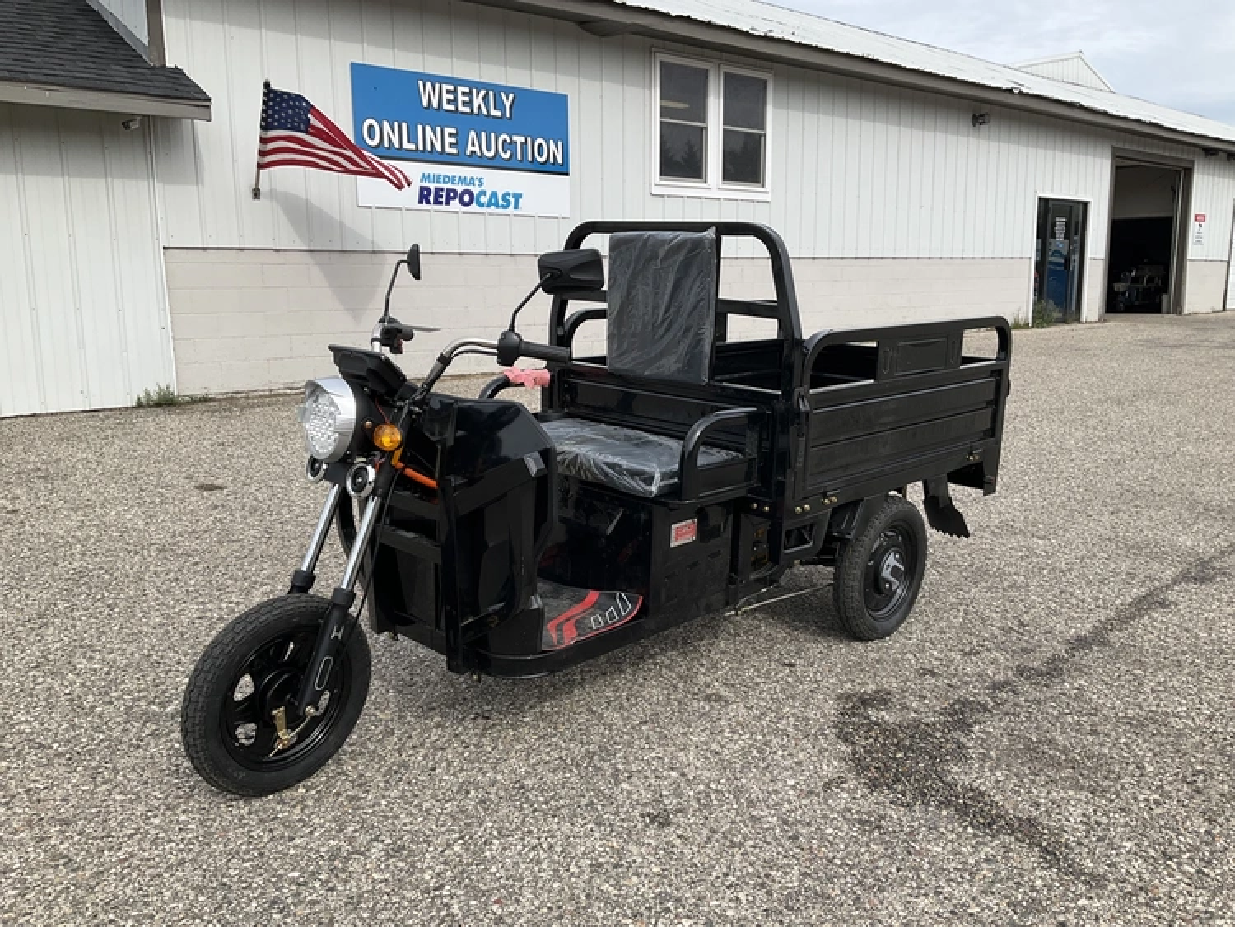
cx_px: 618
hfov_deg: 61.6
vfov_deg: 48.3
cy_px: 464
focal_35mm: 29
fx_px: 1035
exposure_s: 1/1377
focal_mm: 3
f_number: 1.8
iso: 25
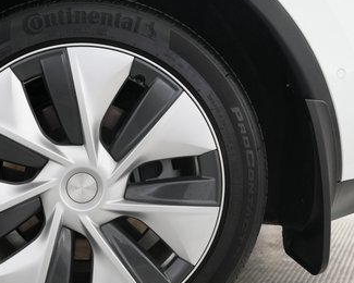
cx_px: 85
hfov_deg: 37.7
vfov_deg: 31.2
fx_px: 503
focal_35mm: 48
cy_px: 192
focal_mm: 26
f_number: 2.8
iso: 3200
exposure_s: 1/160
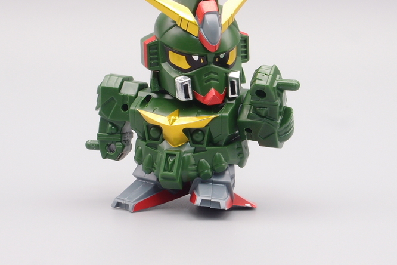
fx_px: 1158
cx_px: 172
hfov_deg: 19.4
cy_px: 97
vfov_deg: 13.0
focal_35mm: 105
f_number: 8
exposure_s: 1/5
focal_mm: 18.15
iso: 100
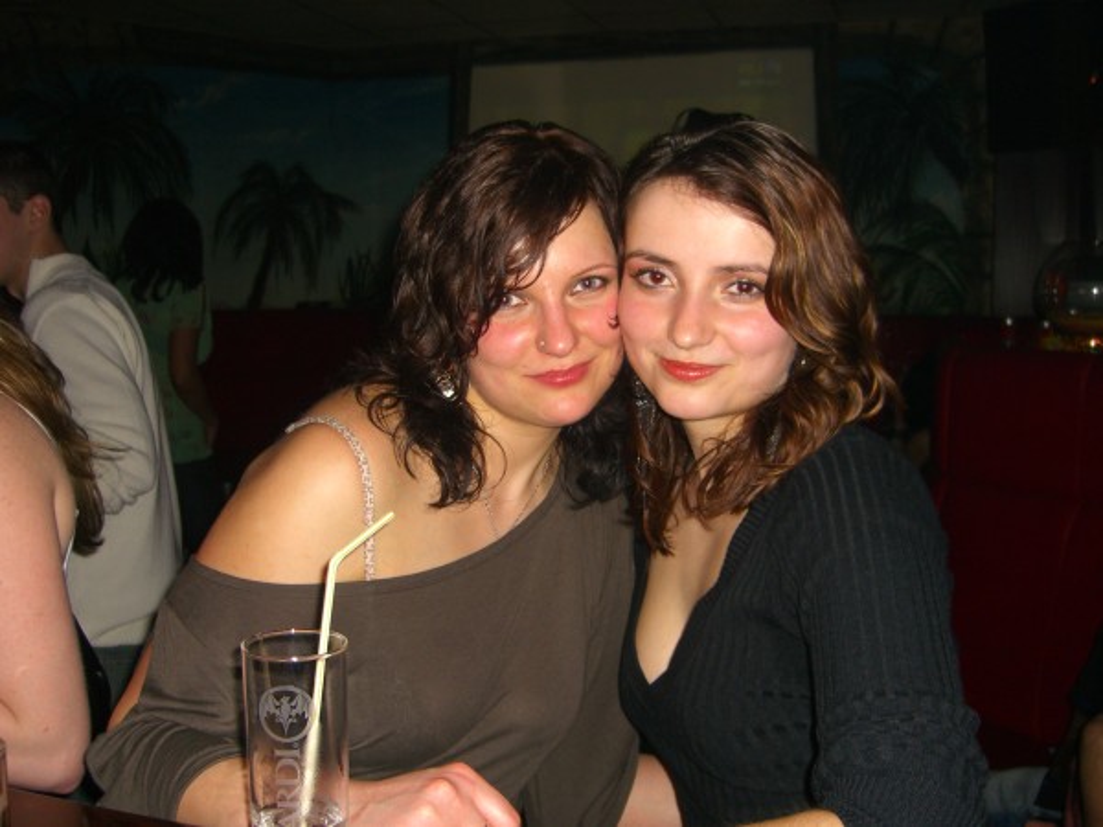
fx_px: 1211
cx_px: 552
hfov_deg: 49.0
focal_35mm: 38
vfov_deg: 37.7
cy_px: 414
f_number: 2.8
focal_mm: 7.9
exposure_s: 1/60
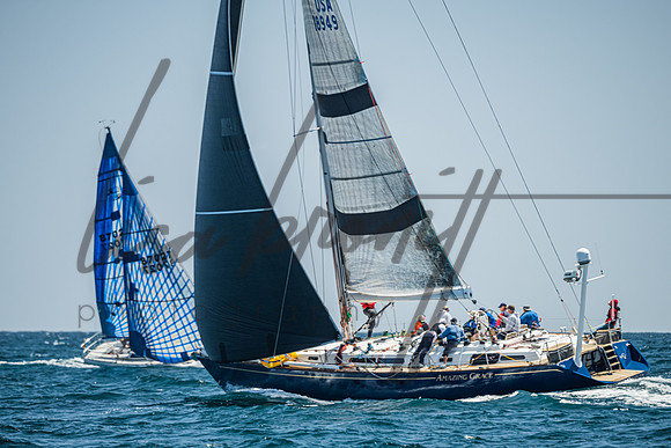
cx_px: 339
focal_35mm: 383
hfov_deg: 5.4
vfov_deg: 3.6
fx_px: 7147
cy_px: 271
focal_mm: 310
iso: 320
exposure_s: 1/640
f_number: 5.3
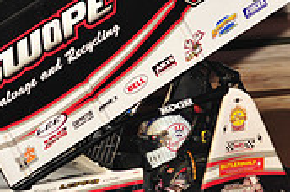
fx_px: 3932
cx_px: 105
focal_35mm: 489
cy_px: 123
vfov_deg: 2.8
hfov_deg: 4.2
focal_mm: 145
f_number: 6.3
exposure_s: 1/320
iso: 800
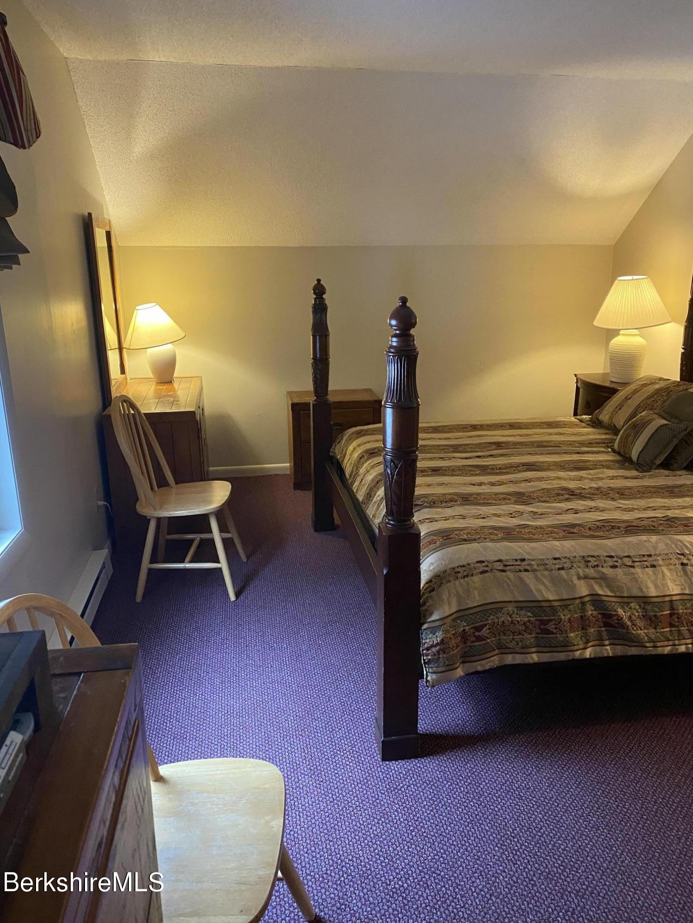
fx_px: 694
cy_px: 462
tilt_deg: -16.7
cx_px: 346
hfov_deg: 53.1
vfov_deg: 67.3
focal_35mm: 26
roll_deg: +0.4
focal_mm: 4.25
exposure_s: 1/60
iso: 500
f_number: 1.8
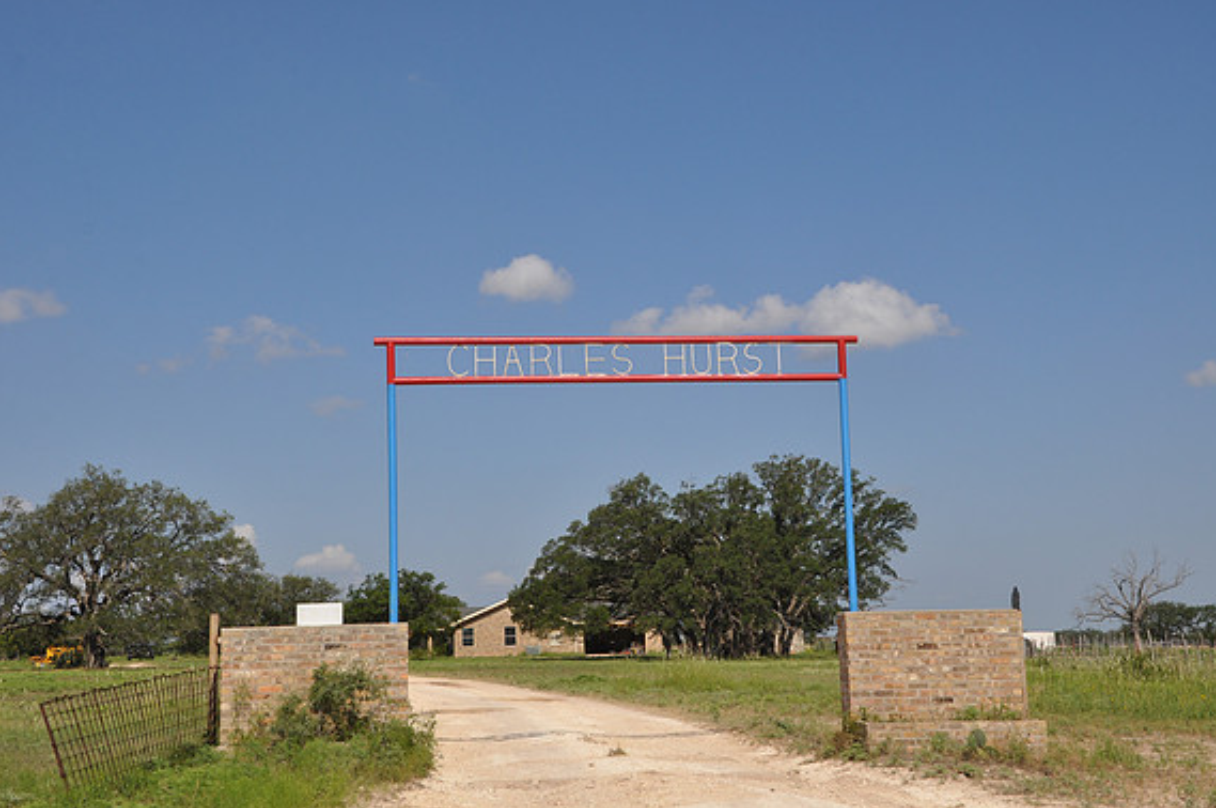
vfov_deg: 25.9
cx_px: 618
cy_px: 405
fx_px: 1754
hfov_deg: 38.2
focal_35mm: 52
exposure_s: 1/200
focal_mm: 34
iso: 200
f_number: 14
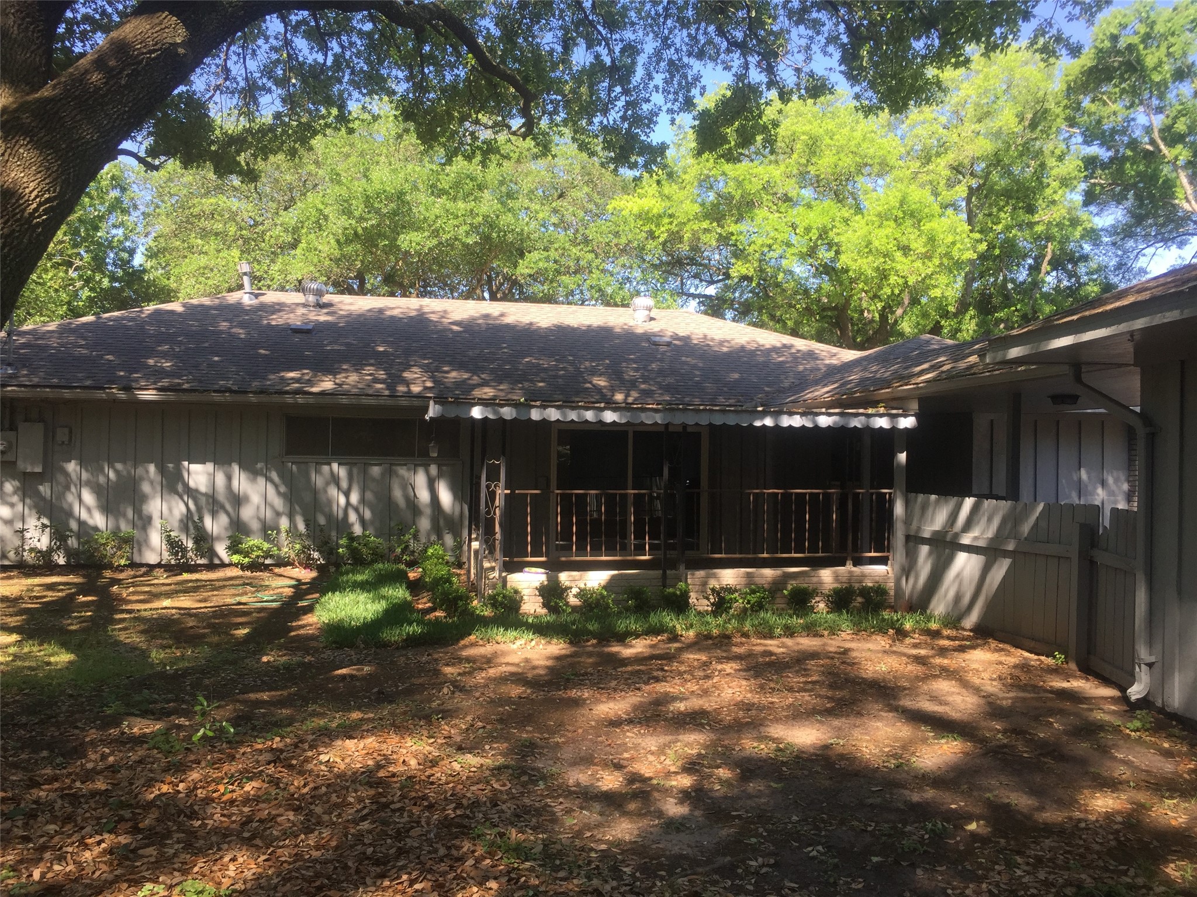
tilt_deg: +1.1
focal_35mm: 29
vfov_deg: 48.2
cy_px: 448
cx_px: 598
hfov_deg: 61.7
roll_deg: -3.0
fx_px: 1003
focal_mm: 4.15
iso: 32
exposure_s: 1/430
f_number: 2.2
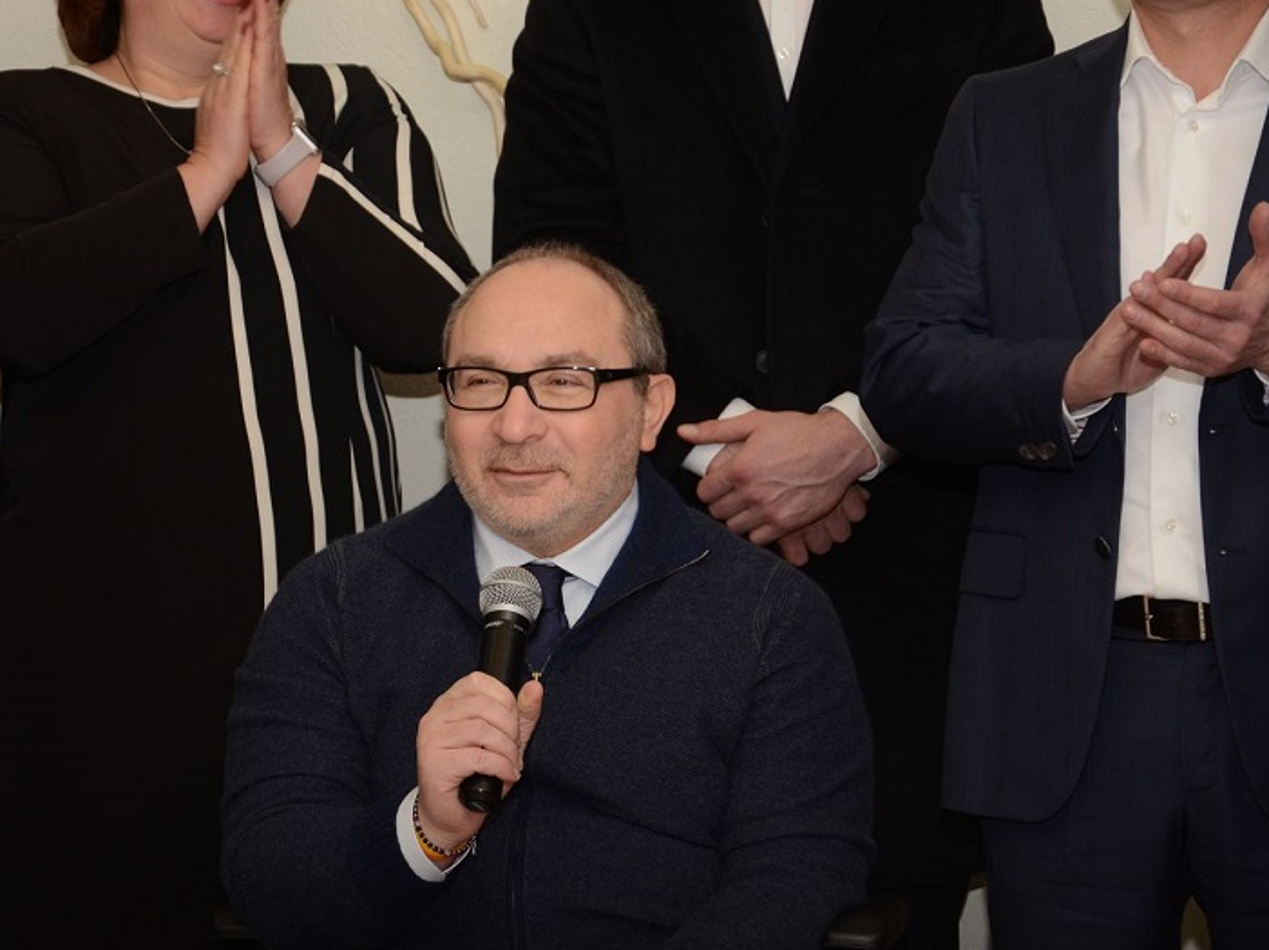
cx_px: 554
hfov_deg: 17.1
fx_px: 4214
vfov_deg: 12.9
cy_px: 475
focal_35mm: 115
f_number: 5.3
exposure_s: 1/250
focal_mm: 70
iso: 640
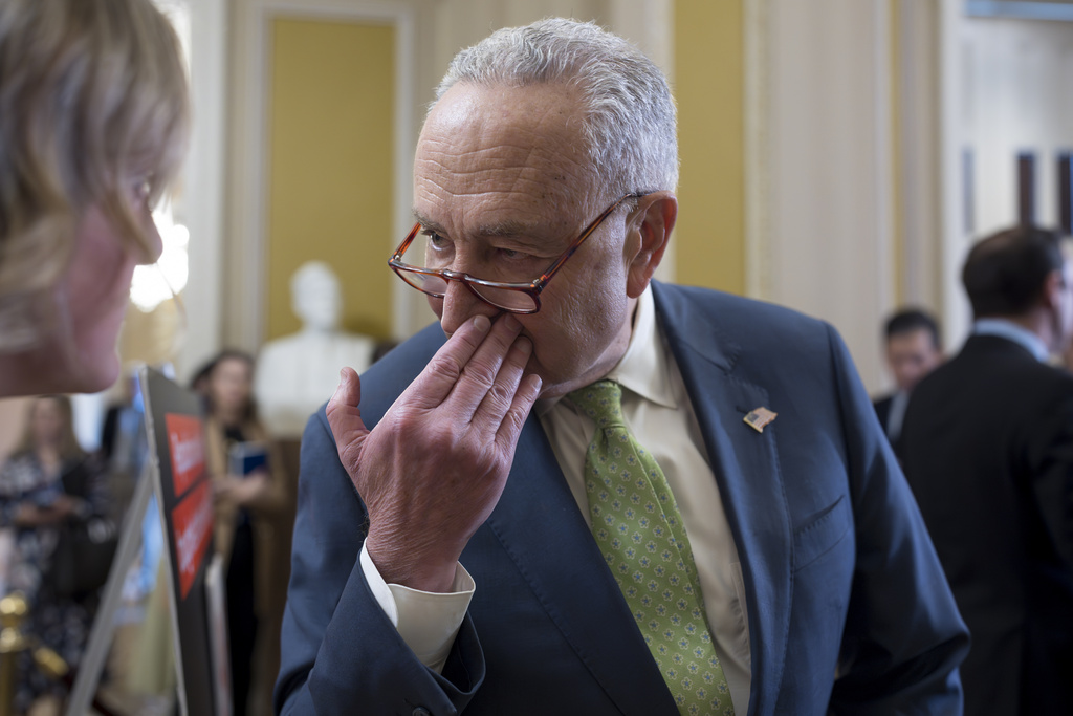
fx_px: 1043
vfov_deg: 37.9
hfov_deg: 54.4
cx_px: 536
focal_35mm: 35
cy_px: 358
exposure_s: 1/100
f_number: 2.5
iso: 4000
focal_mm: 35
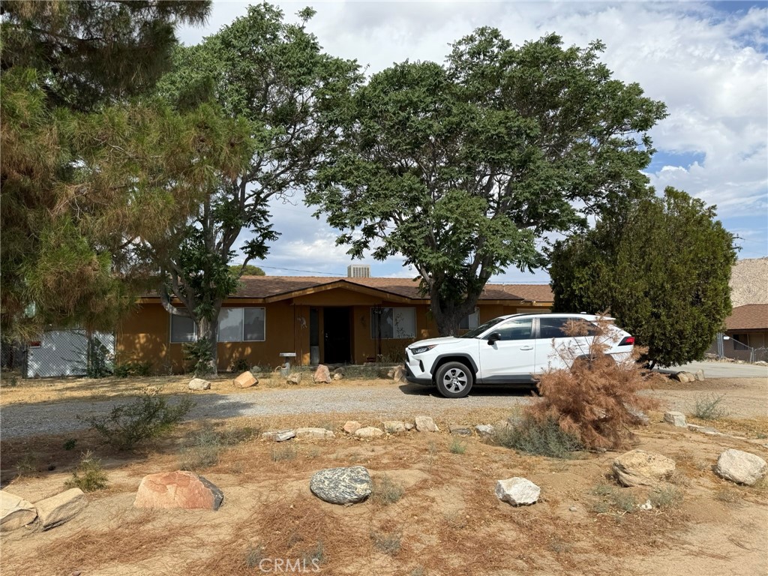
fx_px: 532
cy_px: 288
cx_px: 384
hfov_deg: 71.6
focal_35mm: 24
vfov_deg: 56.8
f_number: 1.78
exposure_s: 1/4167
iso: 80
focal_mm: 6.76
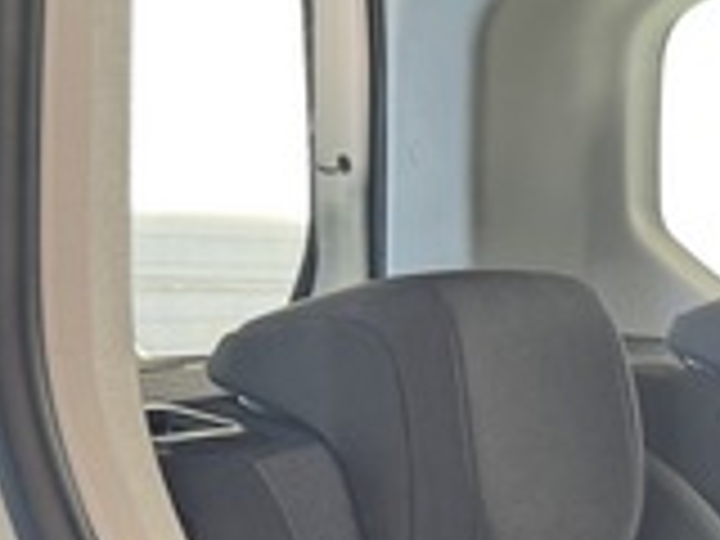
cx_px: 932
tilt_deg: -20.5
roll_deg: -1.6
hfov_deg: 19.0
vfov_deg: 13.6
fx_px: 1997
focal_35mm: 96
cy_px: 1004
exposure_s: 1/50
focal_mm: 6.76
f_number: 1.78
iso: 125
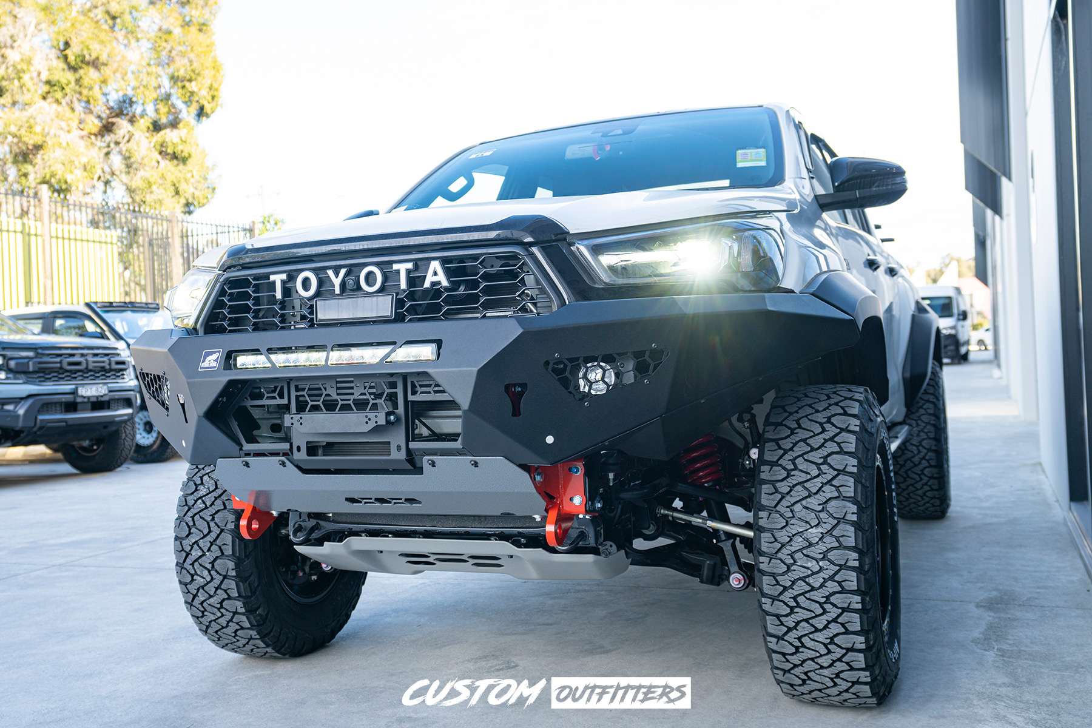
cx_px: 546
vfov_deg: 45.0
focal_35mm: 29
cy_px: 364
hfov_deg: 63.7
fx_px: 880
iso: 100
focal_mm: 29
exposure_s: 1/60
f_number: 4
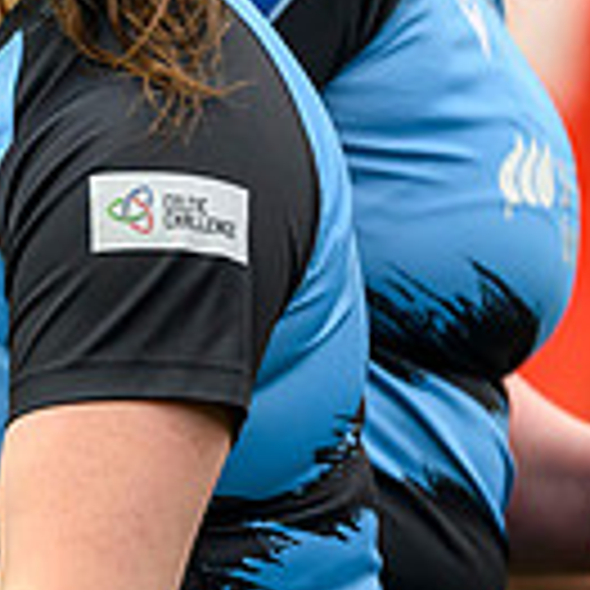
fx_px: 33823
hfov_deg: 1.0
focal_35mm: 1754
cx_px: -813
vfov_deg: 1.0
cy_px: 410
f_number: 3.2
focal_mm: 400
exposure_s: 1/1000
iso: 1000
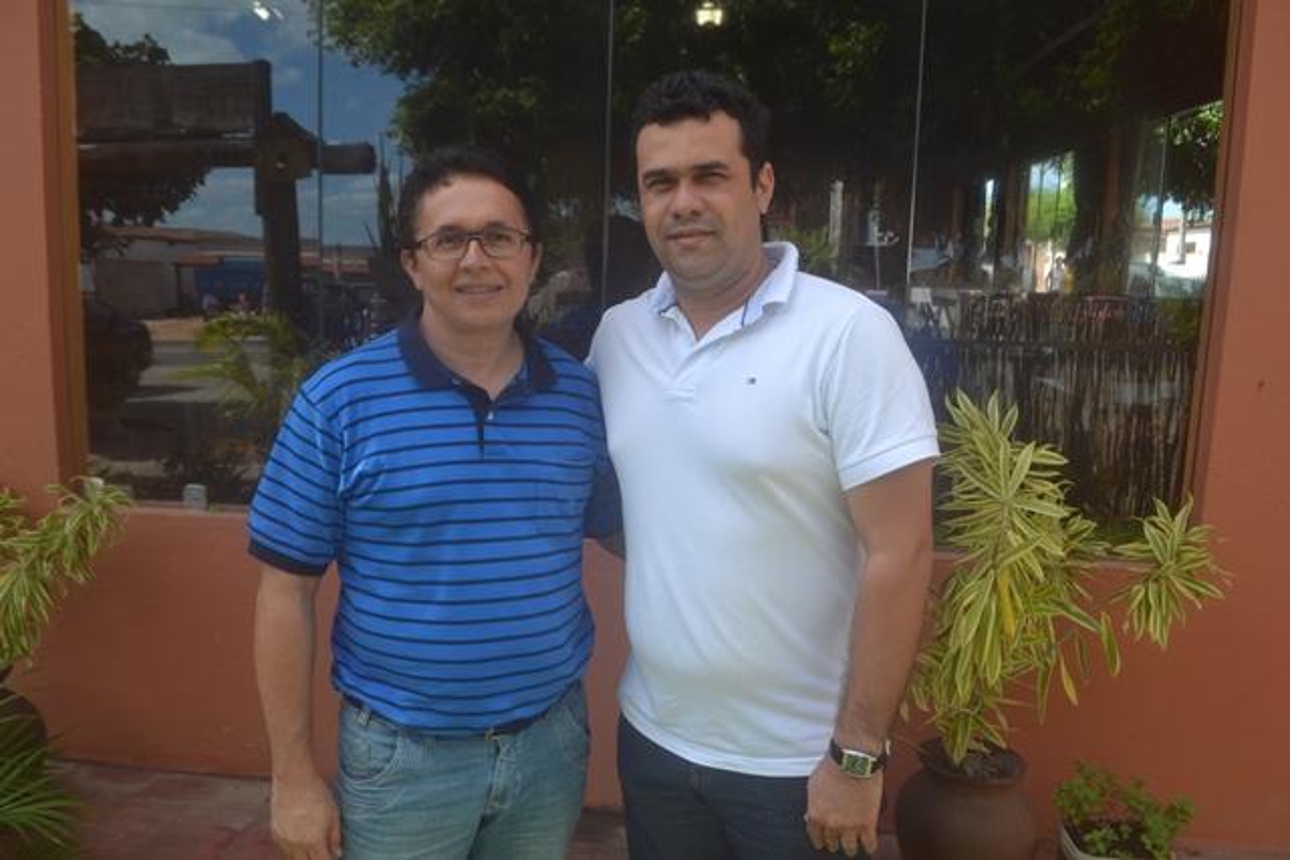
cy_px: 430
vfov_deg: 48.0
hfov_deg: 67.4
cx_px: 645
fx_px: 968
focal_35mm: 27
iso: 100
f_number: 6.3
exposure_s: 1/160
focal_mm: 18
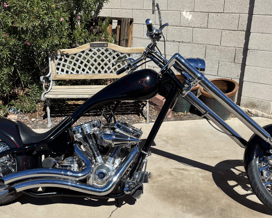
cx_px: 128
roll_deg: +0.4
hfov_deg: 46.8
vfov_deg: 38.1
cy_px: 129
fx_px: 314
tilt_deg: -23.7
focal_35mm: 39
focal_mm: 5.96
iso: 50
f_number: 1.6
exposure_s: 1/4630
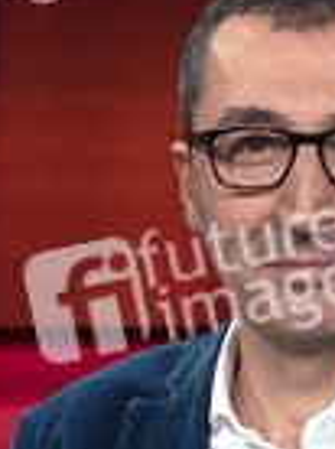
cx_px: 286
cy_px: 449
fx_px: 1734
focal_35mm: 134
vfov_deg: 14.5
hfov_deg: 11.0
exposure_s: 1/125
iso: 1600
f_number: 5.6
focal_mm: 48
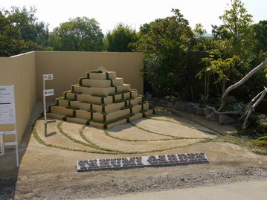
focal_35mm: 39
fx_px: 301
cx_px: 155
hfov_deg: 47.7
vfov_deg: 36.8
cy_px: 90
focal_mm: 14
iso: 100
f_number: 7.1
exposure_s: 1/400
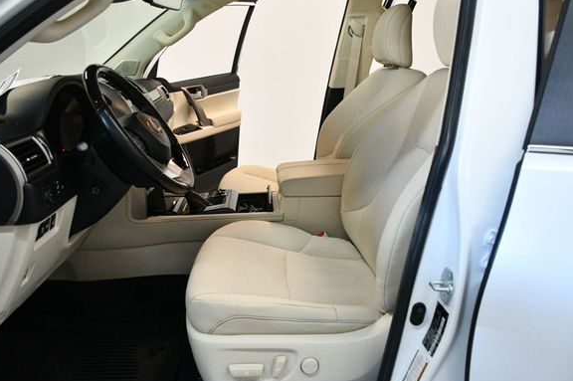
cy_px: 194
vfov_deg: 43.5
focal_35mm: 30
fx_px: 477
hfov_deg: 62.0
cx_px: 288
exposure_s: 1/125
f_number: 3.5
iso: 1600
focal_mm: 18
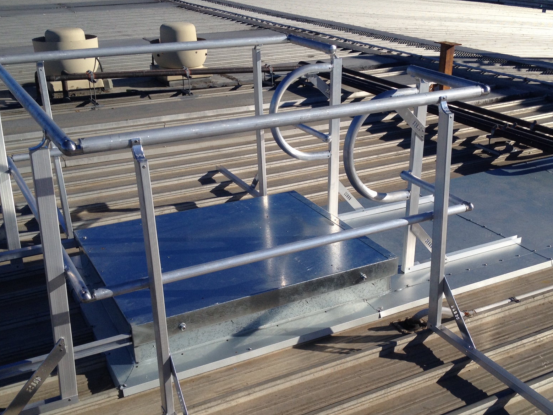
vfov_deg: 31.5
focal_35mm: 46
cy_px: 245
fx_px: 735
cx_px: 319
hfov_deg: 41.1
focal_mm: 4.28
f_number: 2.4
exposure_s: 1/2513
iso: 50
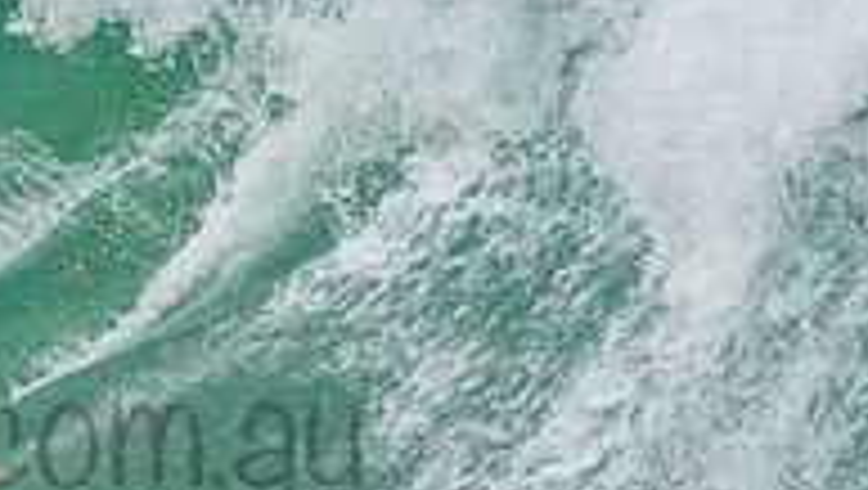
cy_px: 384
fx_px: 43473
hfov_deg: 1.1
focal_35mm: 1887
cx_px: -112
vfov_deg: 0.6
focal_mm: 400
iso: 3200
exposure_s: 1/500
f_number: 5.6
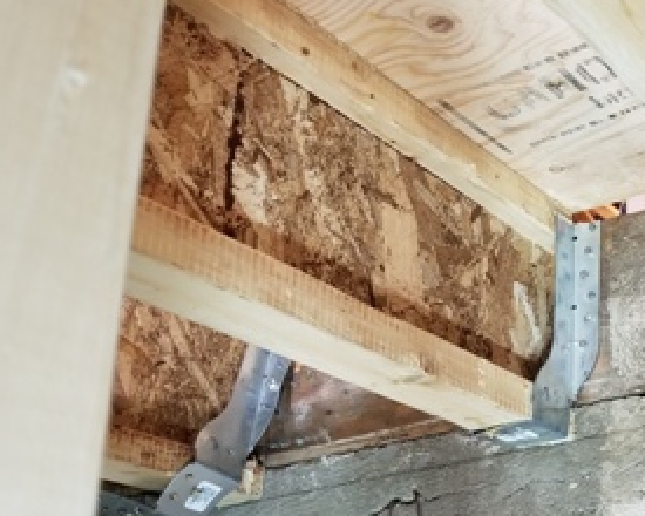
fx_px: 1126
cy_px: 401
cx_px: 690
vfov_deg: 25.4
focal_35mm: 59
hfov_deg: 29.2
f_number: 1.7
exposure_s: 1/20
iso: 250
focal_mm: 4.25
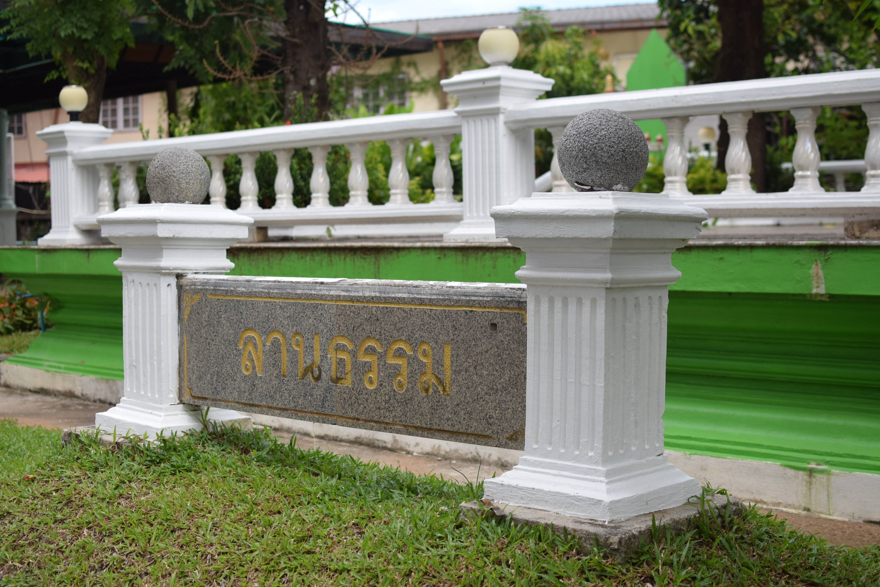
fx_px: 1284
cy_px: 294
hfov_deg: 37.8
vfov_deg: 25.8
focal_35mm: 52
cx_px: 440
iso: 360
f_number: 2.2
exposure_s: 1/4000
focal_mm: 35
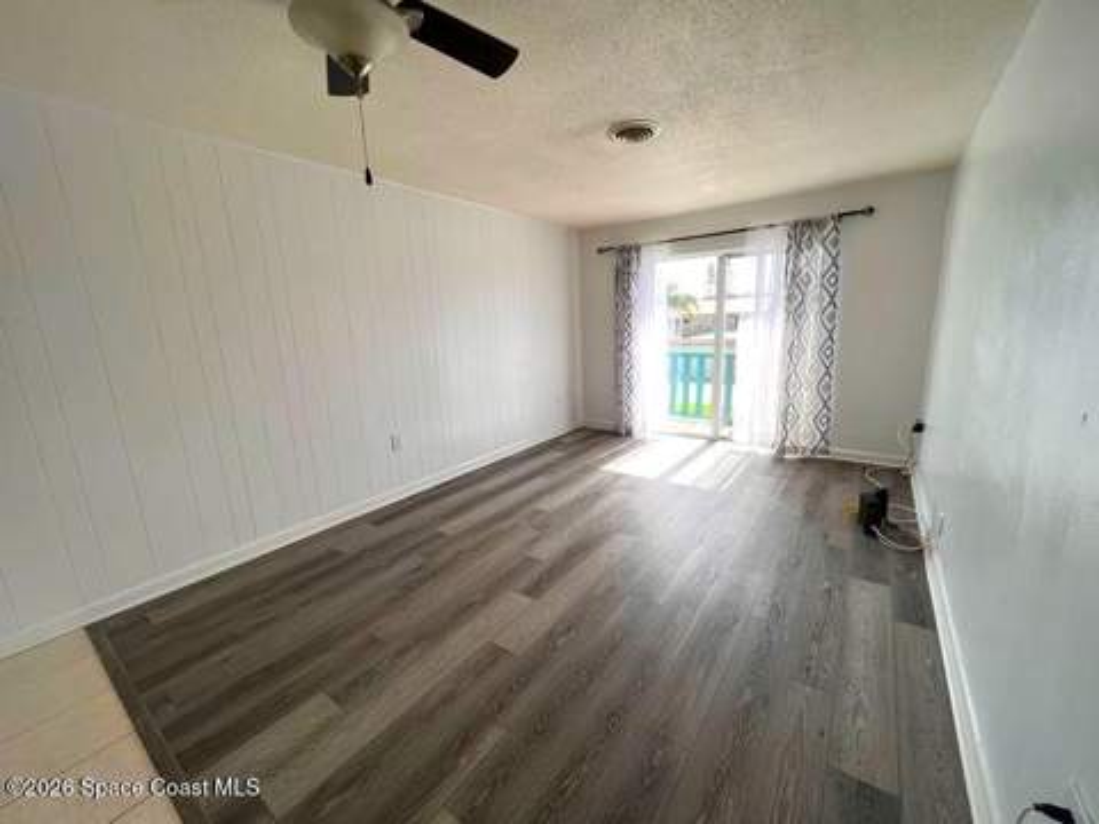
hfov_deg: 102.1
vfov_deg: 85.7
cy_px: 412
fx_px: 444
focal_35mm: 14
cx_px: 550
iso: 32
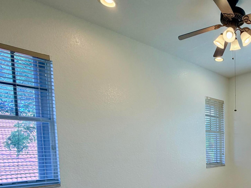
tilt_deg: -4.2
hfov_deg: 54.8
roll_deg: +1.4
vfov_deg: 45.9
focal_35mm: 28
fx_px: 203
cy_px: 162
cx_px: 228
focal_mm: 2.22
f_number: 2.2
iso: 80
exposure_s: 1/120
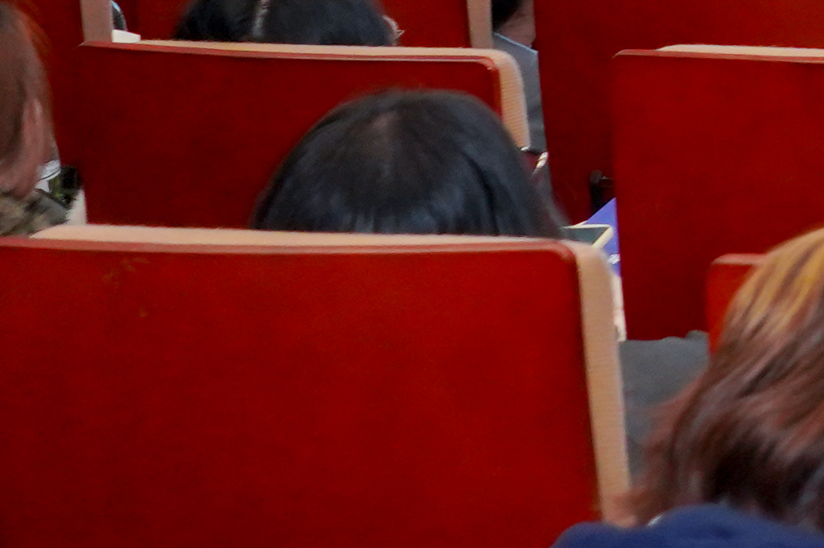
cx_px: 2332
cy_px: -628
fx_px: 3890
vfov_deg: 7.7
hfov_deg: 9.8
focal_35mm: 170
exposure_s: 1/200
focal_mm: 29
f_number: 4
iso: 1600
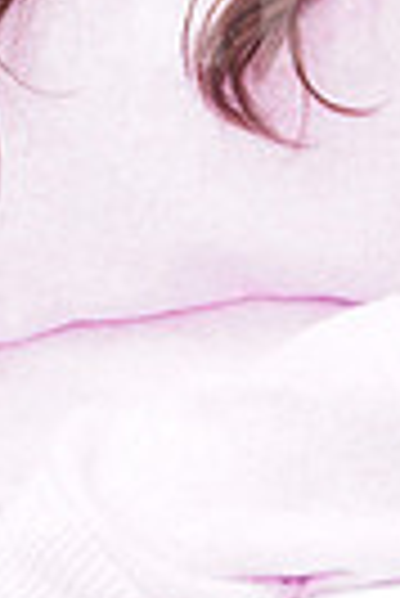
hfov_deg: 3.1
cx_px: 146
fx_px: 7380
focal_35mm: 444
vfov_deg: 4.6
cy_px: -337
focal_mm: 102
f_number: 4.5
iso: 125
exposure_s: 1/100
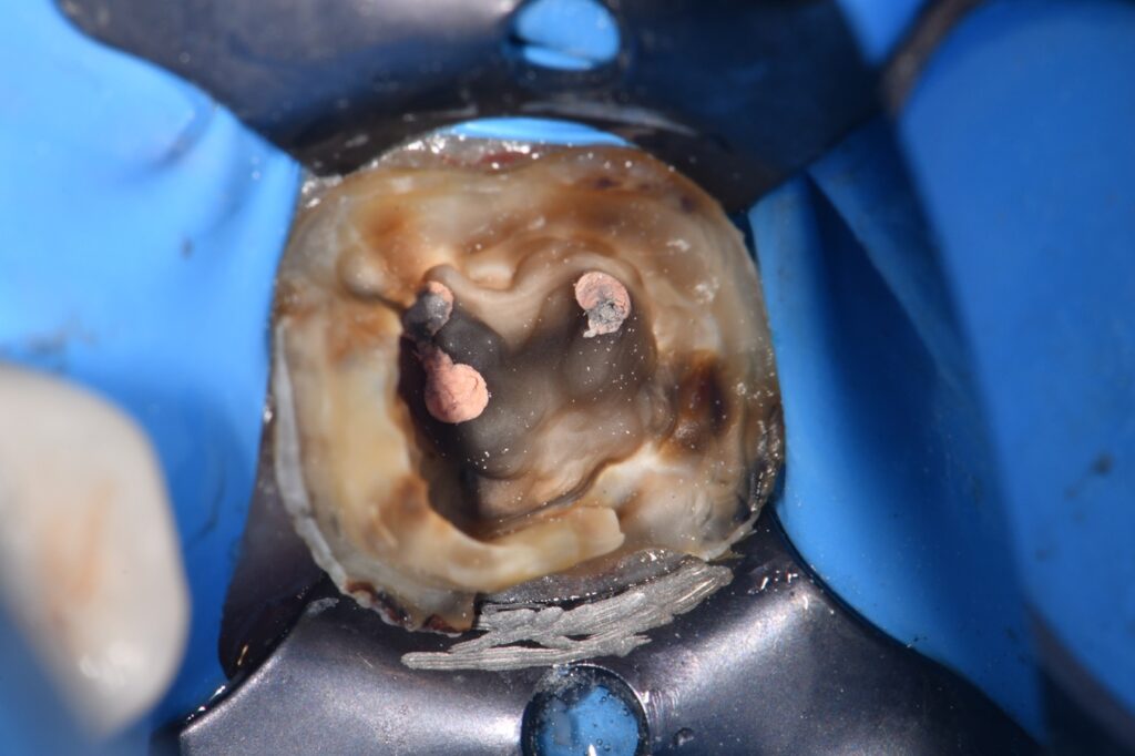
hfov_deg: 13.1
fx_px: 4948
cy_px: 378
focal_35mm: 157
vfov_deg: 8.7
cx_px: 568
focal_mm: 105
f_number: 32
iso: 200
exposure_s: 1/160
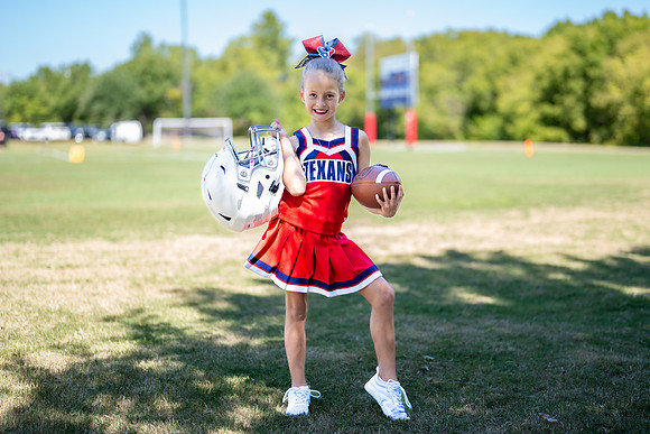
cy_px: 224
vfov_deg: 23.4
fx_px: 1048
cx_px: 338
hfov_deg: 34.4
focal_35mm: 58
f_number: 1.2
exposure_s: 1/1600
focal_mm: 50
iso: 100
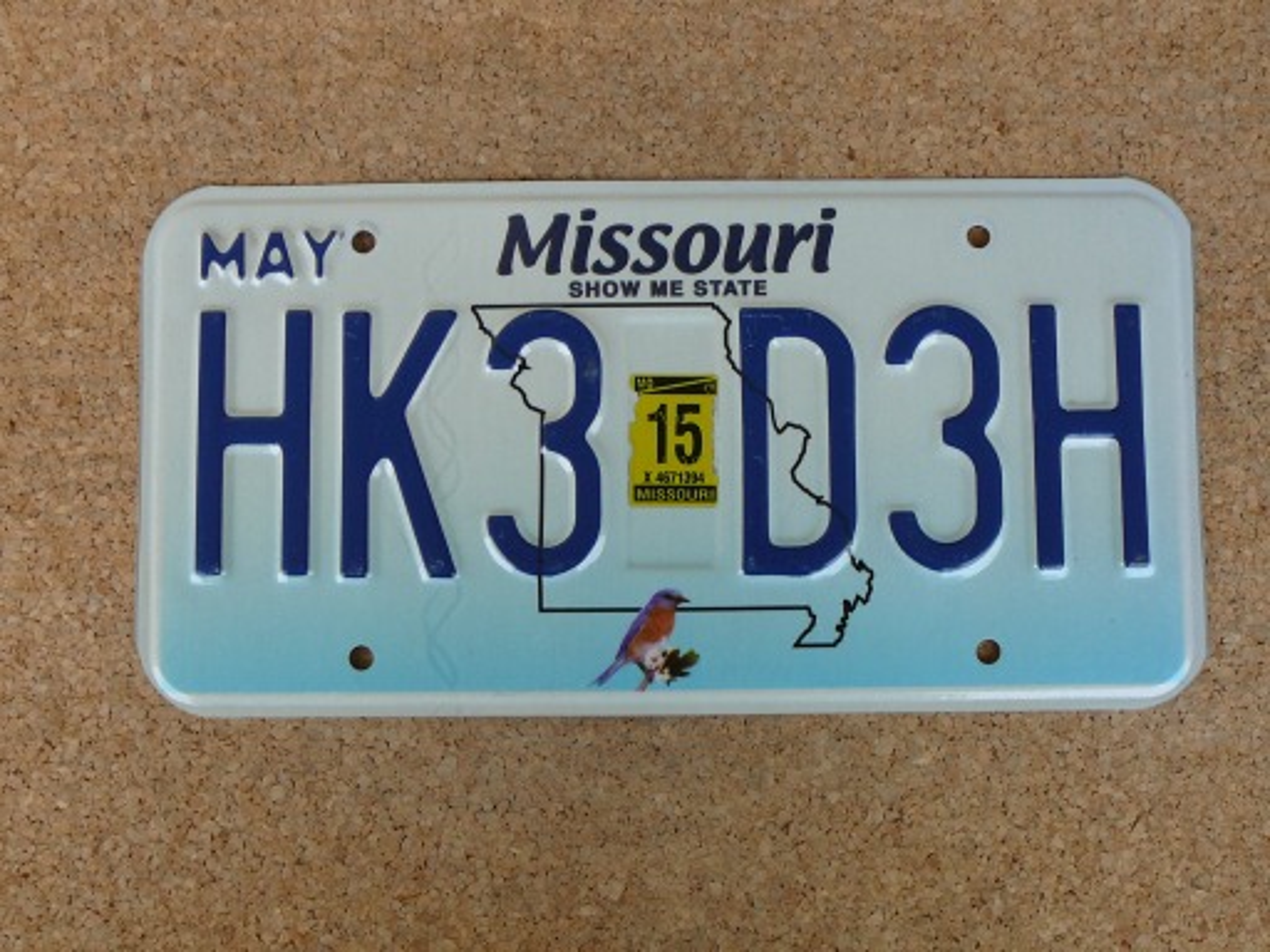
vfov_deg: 32.2
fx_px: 1651
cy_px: 476
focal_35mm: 45
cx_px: 635
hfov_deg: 42.1
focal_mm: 6.7
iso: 80
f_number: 3.2
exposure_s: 1/60
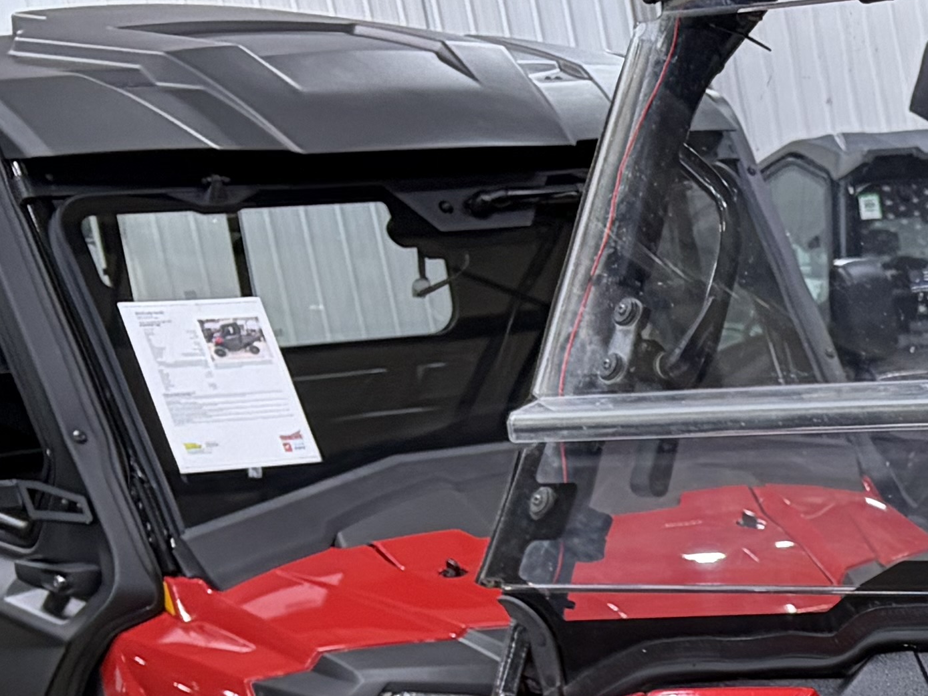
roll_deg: +5.4
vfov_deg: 13.1
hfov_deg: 15.9
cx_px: 1609
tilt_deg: -17.0
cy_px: 1012
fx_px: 2869
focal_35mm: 107
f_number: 1.6
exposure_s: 1/60
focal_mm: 5.96
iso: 160
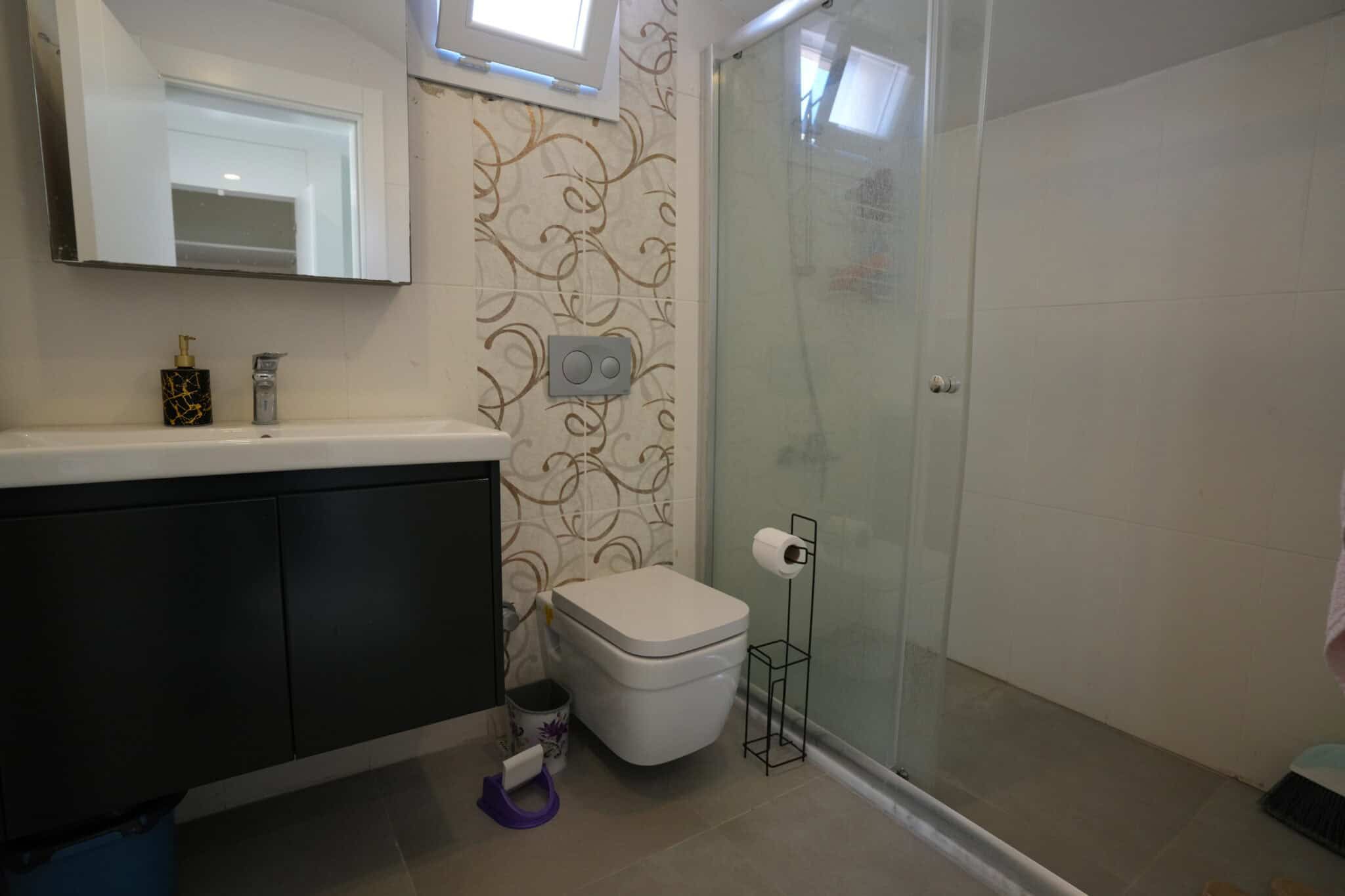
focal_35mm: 17
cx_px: 672
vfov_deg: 70.4
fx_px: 635
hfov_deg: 93.3
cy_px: 448
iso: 1600
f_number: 4
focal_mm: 17
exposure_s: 1/160
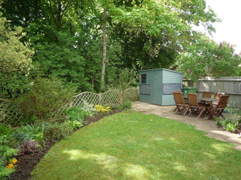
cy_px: 90
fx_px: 174
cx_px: 120
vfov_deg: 54.9
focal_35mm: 25
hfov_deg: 69.4
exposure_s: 1/160
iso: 100
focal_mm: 4.4
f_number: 2.8
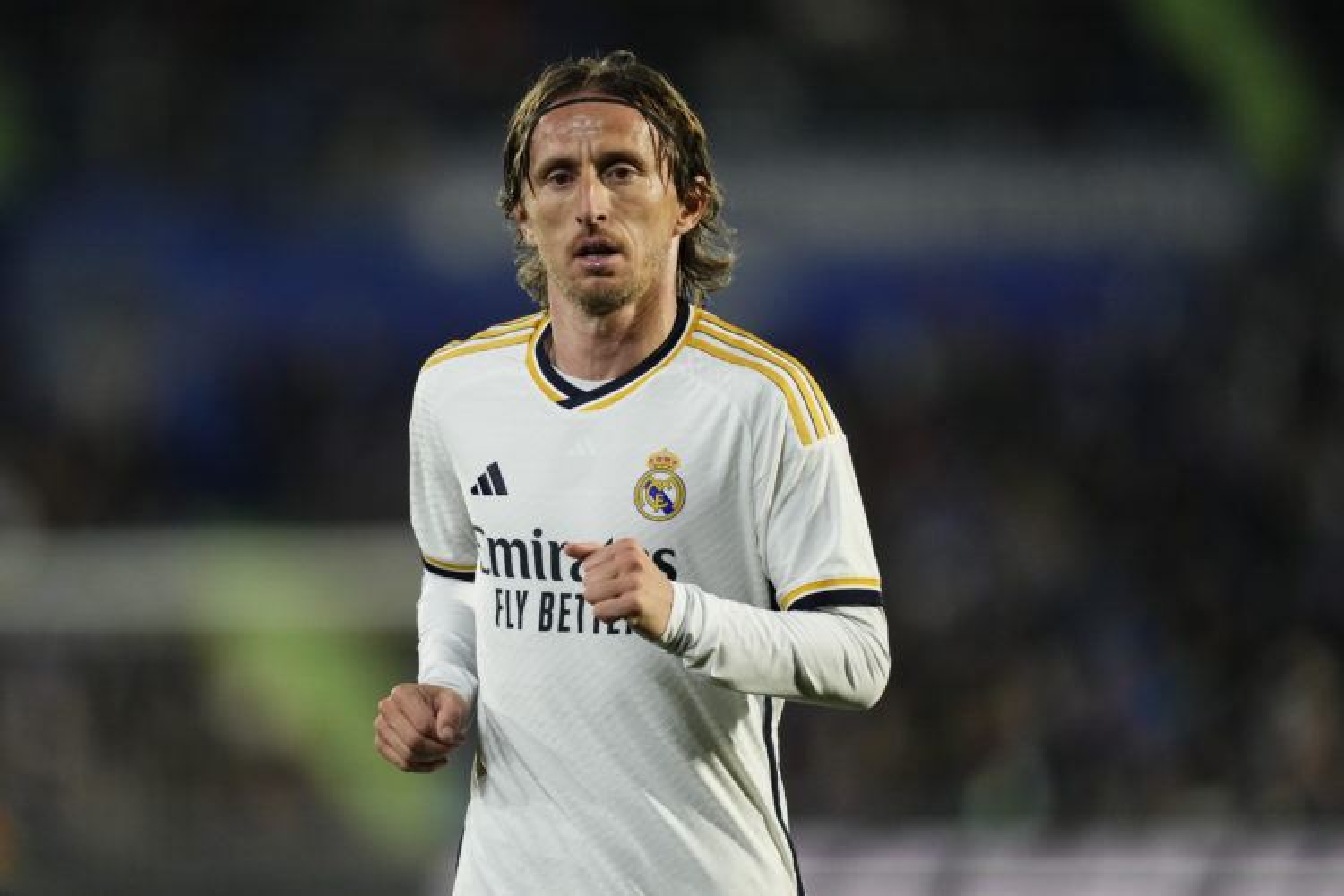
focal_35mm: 400
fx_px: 14932
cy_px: 448
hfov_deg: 5.2
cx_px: 672
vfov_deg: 3.4
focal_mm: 400
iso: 2500
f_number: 2.8
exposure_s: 1/1600
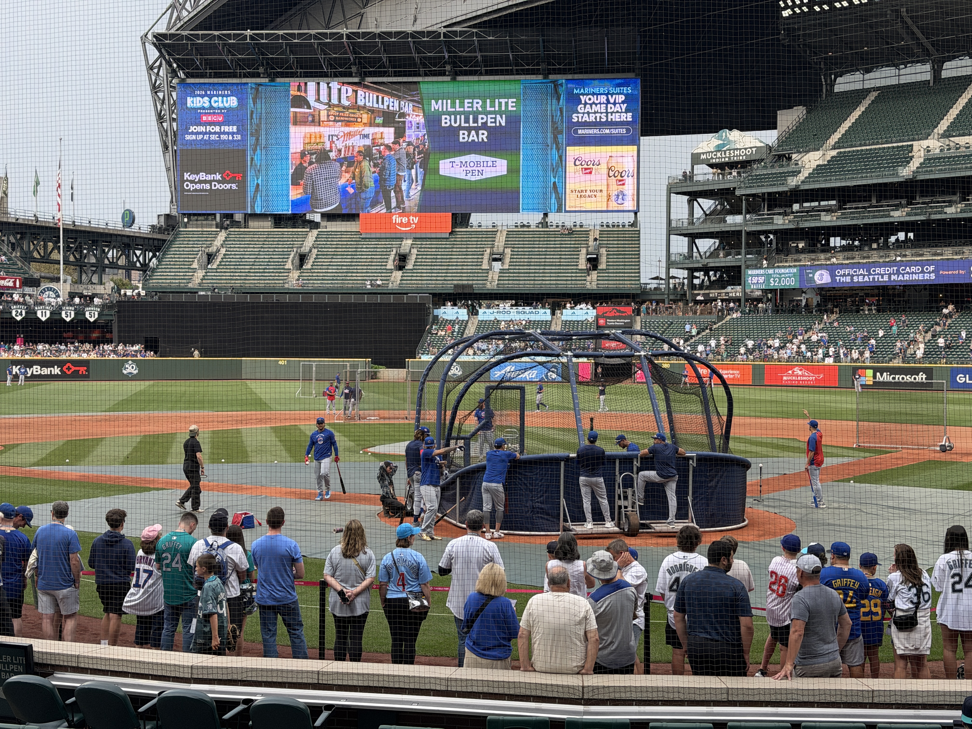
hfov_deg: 39.7
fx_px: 1348
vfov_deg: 30.3
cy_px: 364
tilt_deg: -0.6
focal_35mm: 48
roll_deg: -0.5
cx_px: 486
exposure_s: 1/1167
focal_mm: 6.76
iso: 80
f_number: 1.78
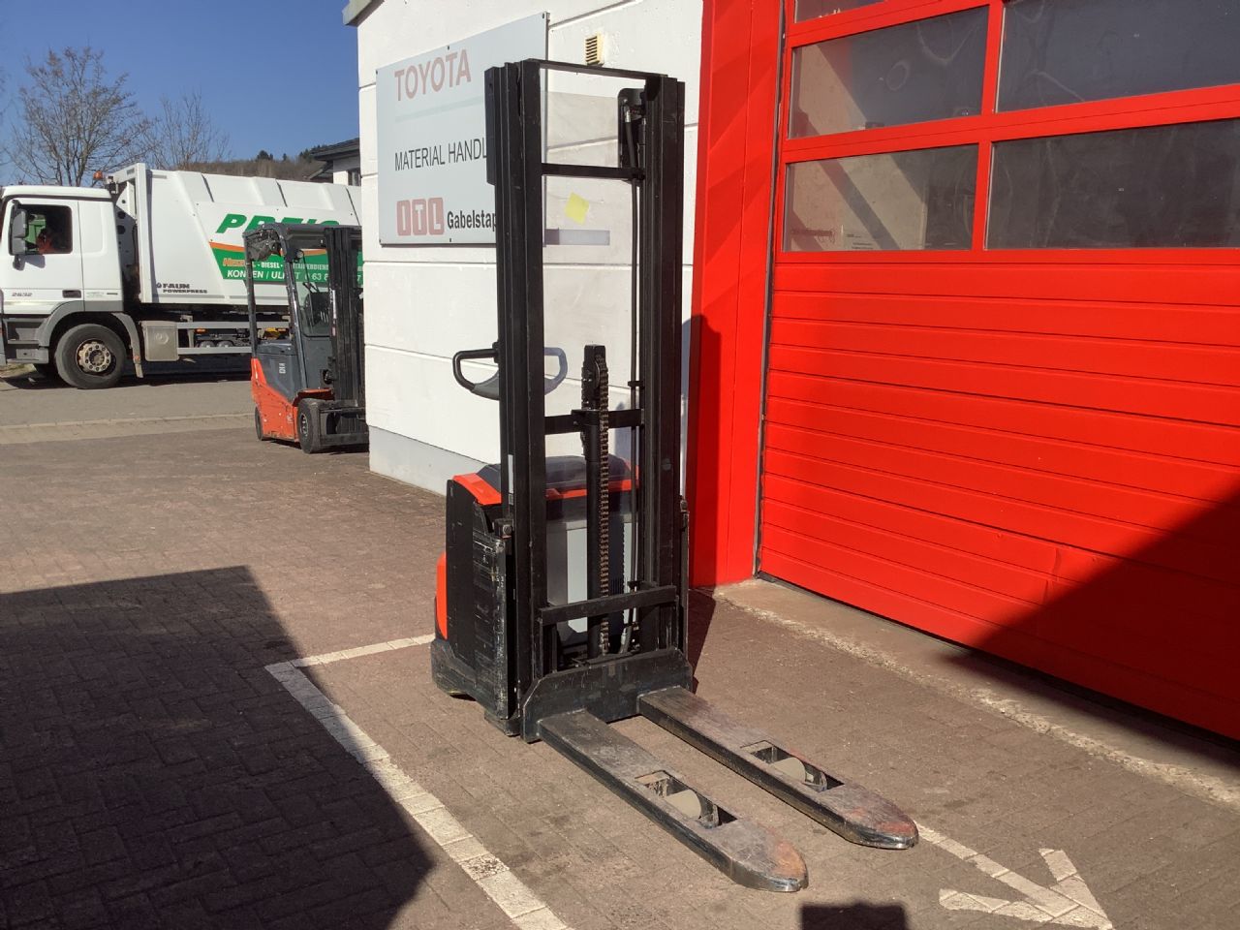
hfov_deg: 58.4
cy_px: 465
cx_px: 620
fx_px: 1110
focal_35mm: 31
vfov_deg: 45.4
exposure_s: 1/1567
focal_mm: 3.3
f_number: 2.4
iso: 25
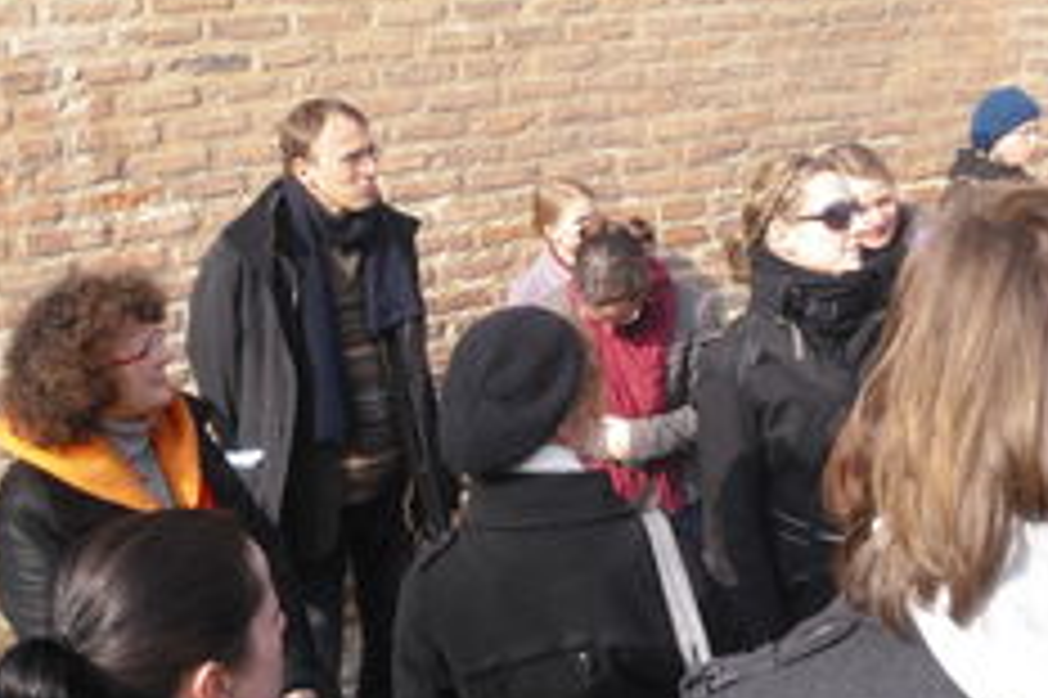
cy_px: 392
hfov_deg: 39.5
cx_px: 630
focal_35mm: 50
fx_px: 1454
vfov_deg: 26.9
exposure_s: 1/80
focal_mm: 4.65
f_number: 7.8
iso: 64
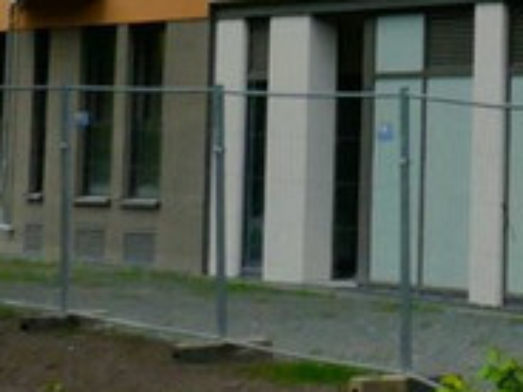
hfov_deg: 7.8
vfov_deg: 5.8
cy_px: -619
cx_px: 1001
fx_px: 3687
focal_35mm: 244
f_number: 3.7
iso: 500
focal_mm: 14.1
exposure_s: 1/640
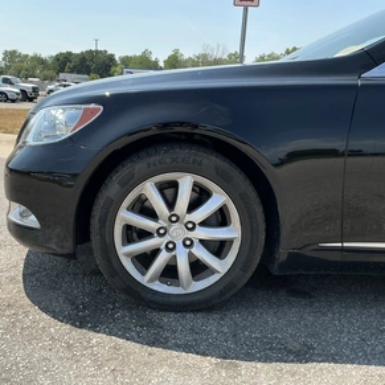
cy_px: 192
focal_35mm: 34
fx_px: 428
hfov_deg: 48.0
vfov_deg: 48.5
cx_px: 144
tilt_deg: -12.2
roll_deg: -1.7
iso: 25
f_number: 1.8
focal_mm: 3
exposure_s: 1/1279
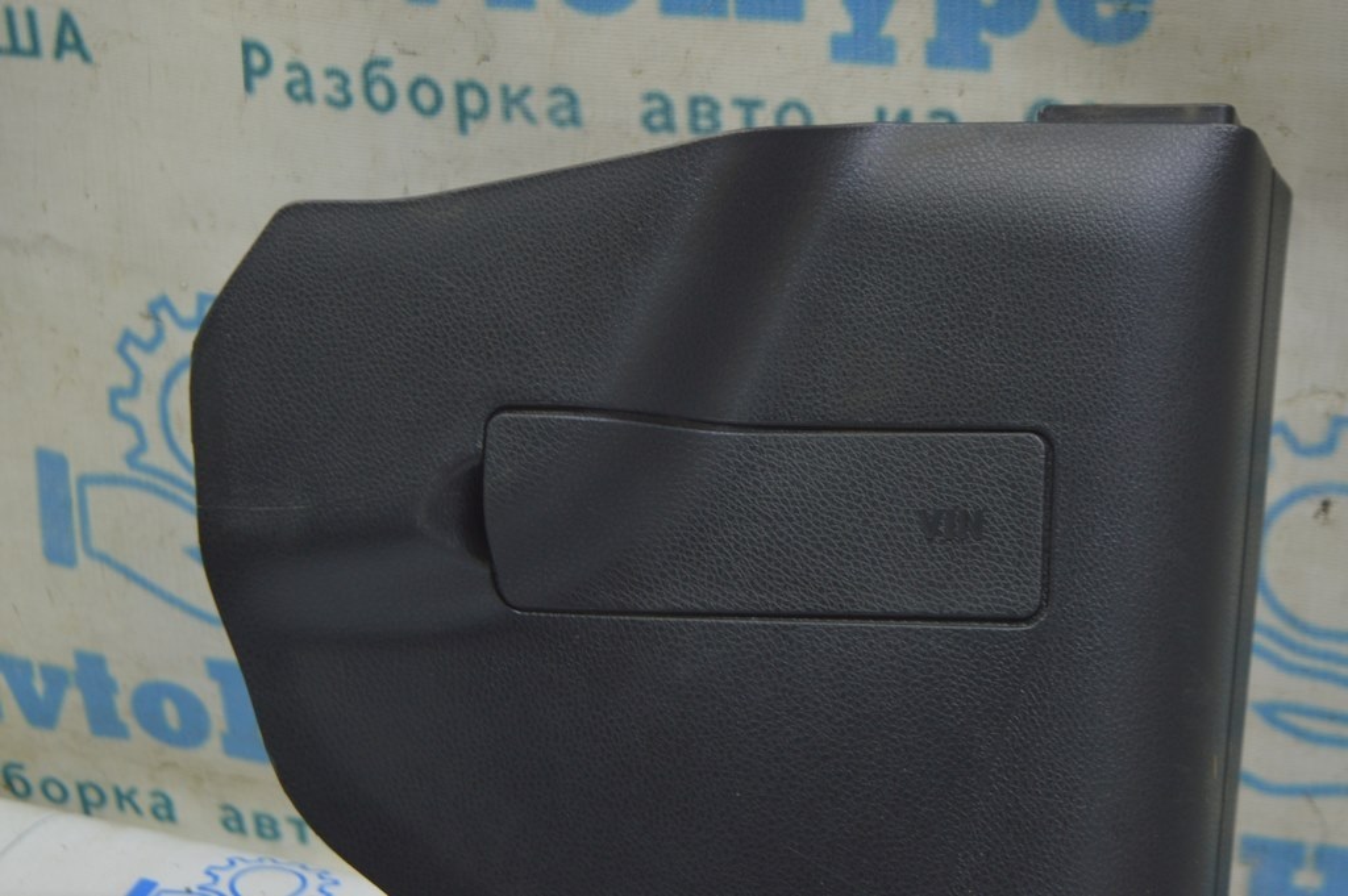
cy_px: 448
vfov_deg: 16.5
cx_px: 674
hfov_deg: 24.6
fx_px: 3087
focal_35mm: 82
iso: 400
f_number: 5.6
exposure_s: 1/20
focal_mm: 55
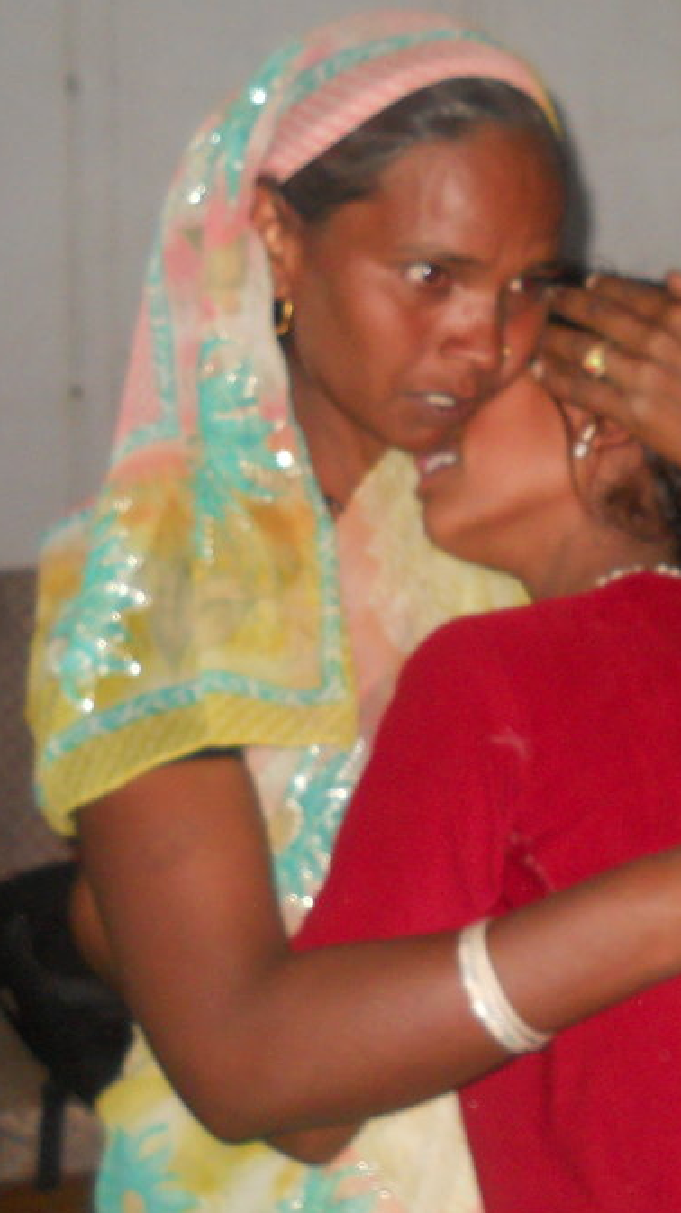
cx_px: 629
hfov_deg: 17.4
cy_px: 561
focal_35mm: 68
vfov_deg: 31.0
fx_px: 2185
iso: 320
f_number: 5.5
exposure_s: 1/30
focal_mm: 6.72
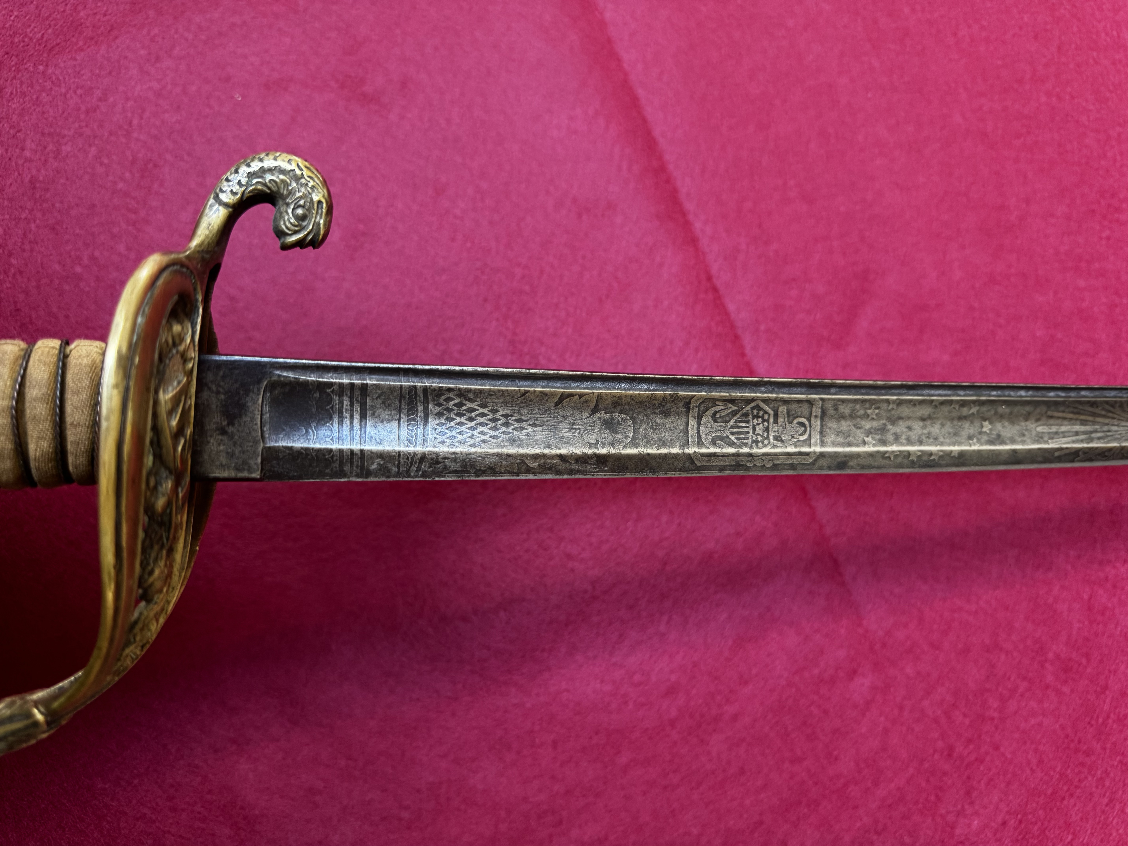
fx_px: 782
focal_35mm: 24
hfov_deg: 71.6
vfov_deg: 56.8
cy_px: 423
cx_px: 564
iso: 250
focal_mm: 6.76
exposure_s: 1/60
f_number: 1.78
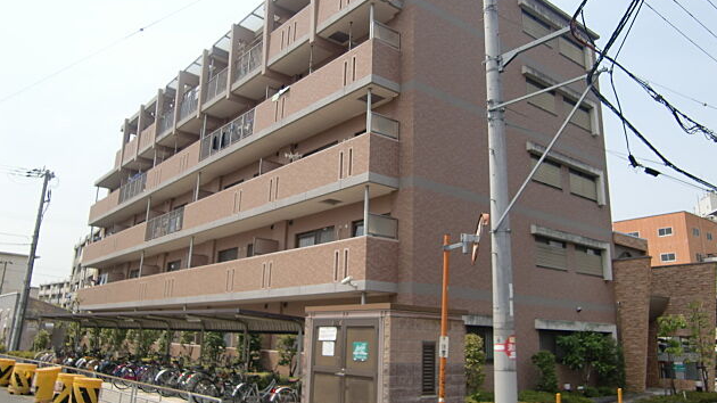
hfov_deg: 62.6
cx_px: 362
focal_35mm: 31
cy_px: 174
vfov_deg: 37.7
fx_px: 589
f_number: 7
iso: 64
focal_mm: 4.9
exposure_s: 1/160
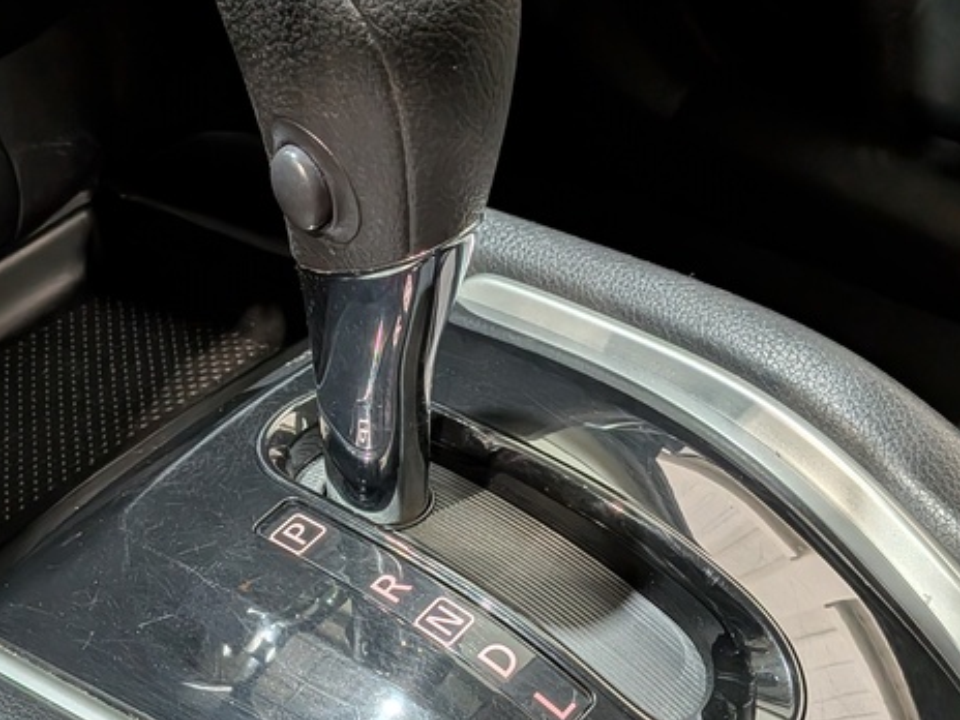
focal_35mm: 53
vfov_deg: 27.4
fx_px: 1470
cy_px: 443
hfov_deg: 36.2
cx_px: 457
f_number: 1.7
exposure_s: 1/120
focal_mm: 4.53
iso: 69
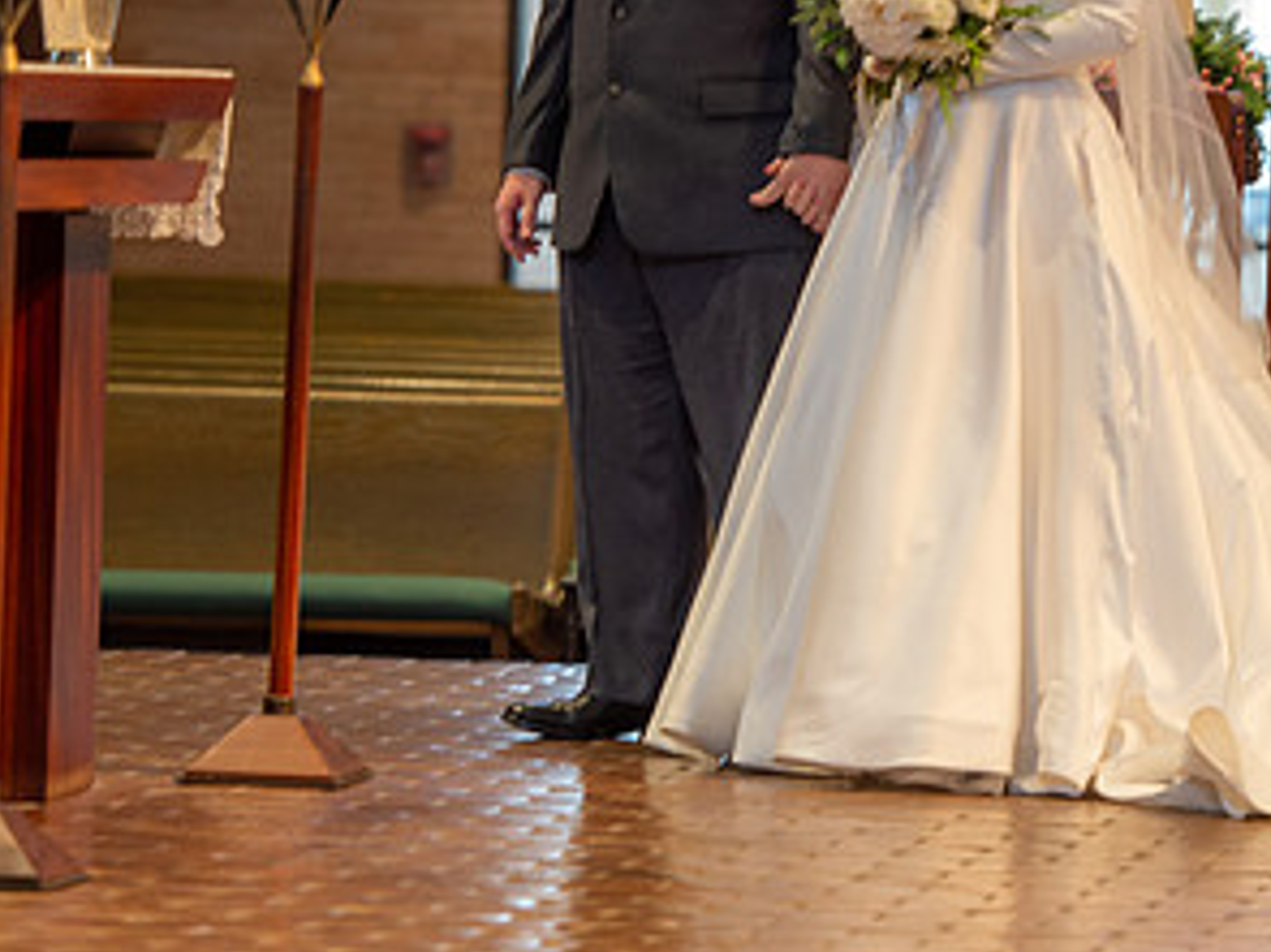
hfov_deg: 8.0
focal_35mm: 246
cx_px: 888
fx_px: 9029
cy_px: 306
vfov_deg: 6.0
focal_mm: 130
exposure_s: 1/100
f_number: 2.8
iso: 1250
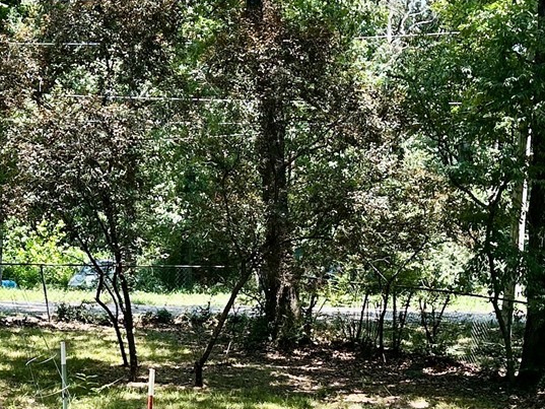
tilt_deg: -5.7
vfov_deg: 15.8
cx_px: 244
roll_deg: +0.0
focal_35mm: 93
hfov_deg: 21.1
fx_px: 1465
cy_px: 320
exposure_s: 1/873
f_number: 1.5
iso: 50
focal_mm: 5.7
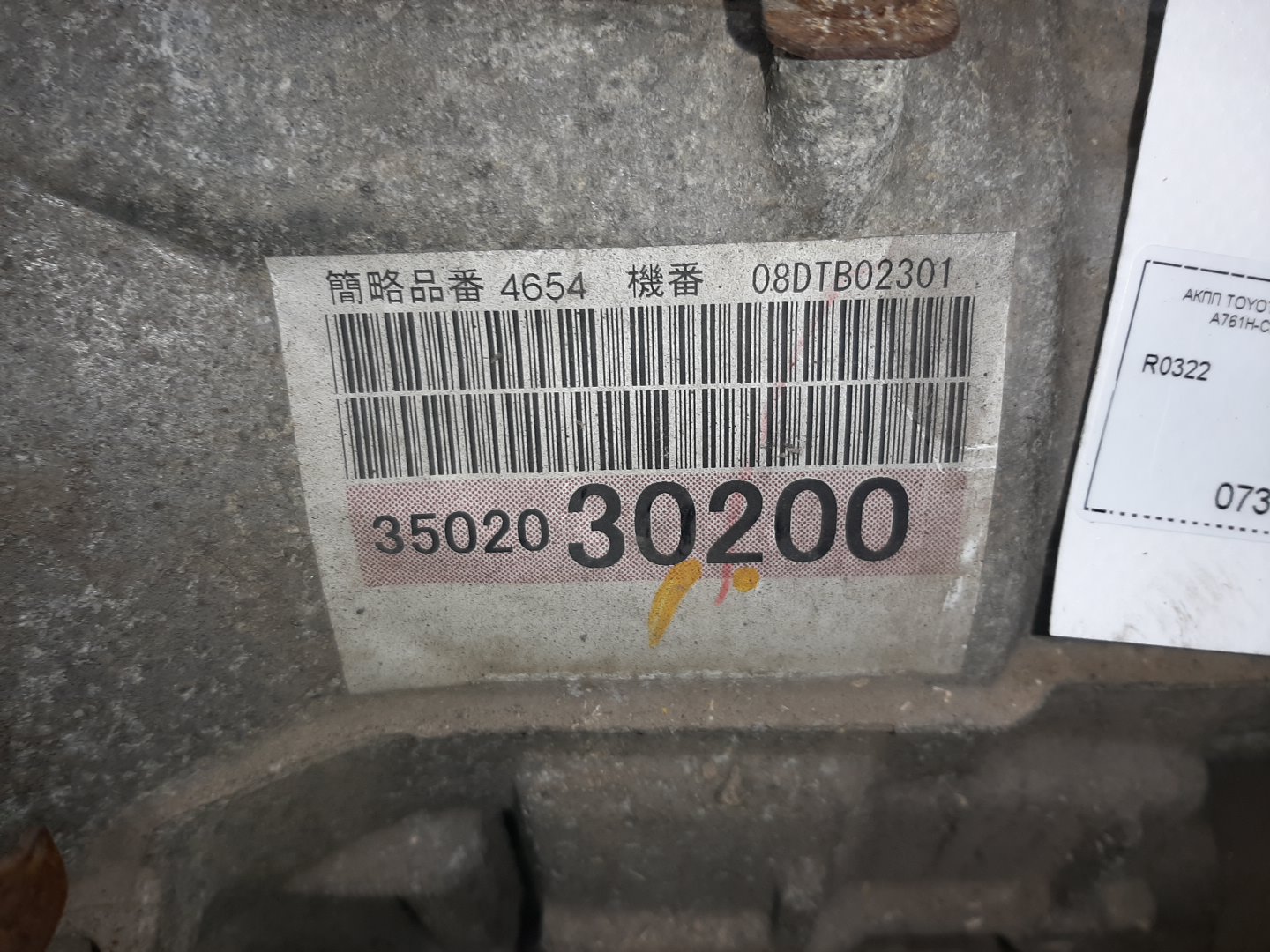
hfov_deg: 67.3
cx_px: 635
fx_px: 954
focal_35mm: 26
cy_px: 476
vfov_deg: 53.1
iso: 45
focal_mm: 3.93
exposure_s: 1/100
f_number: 1.7
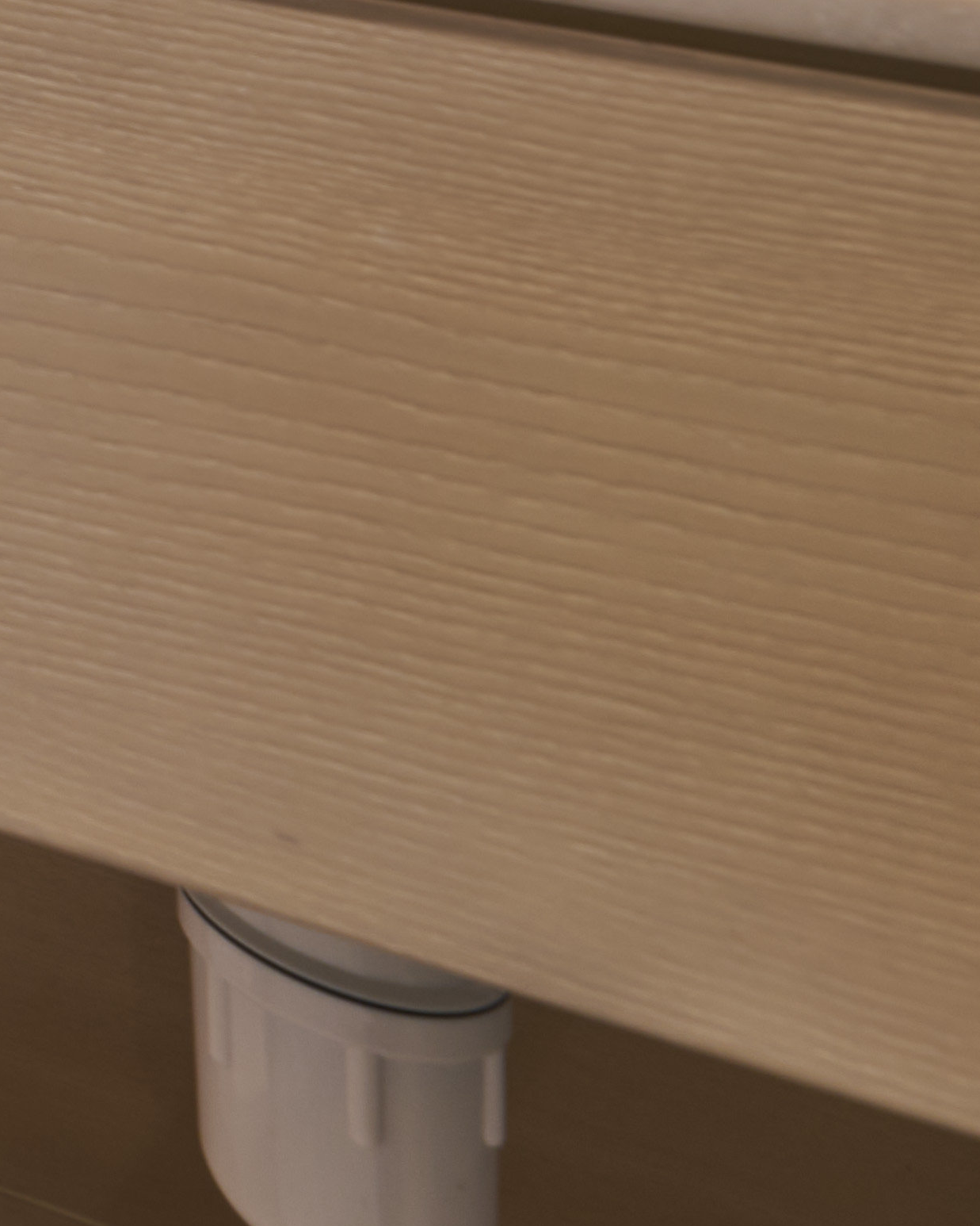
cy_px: -990
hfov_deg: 12.3
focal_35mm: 75
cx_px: -1753
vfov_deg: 19.2
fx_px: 2719
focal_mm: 13
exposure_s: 1
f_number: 9
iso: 100
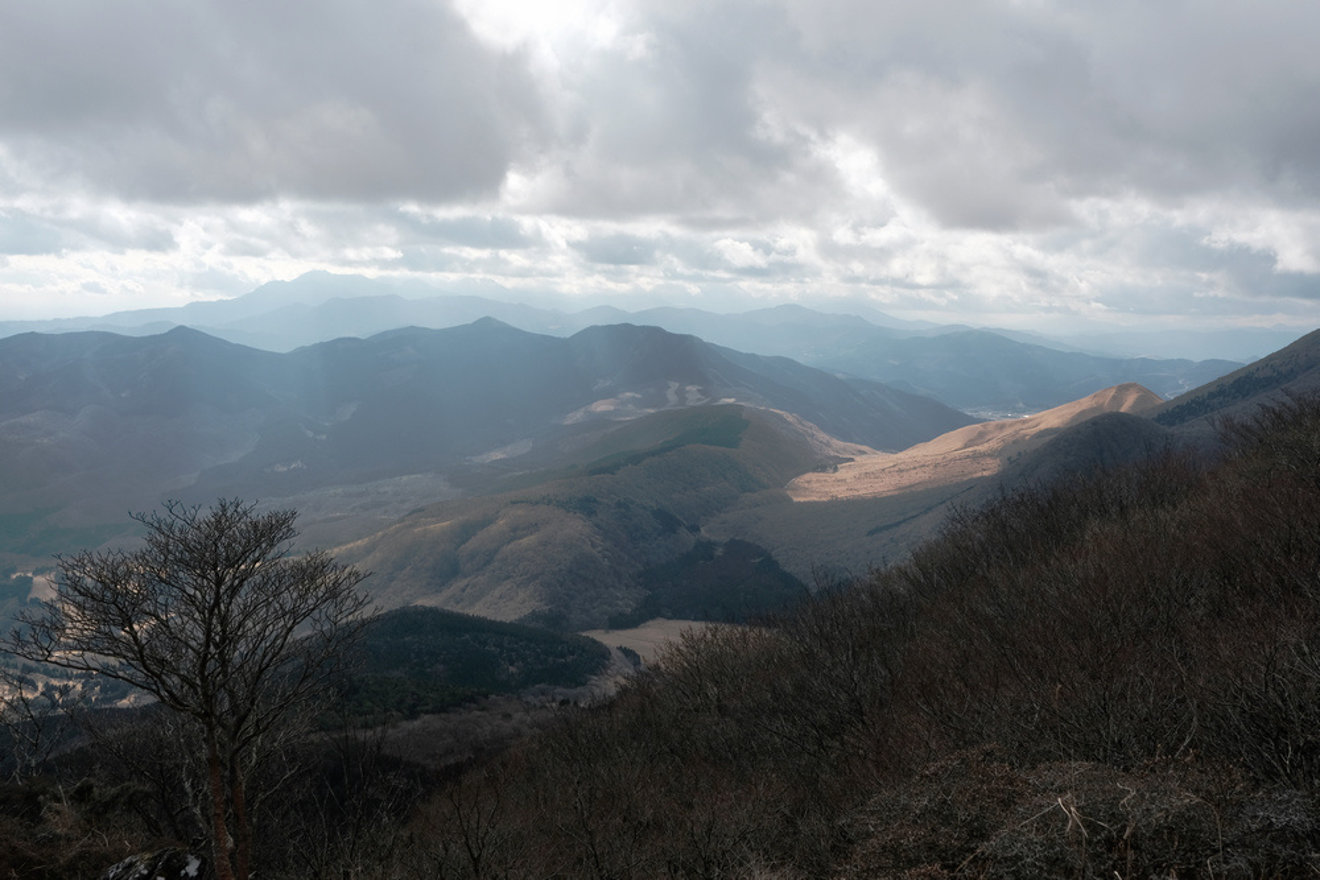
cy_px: 440
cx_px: 660
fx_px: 1283
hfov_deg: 54.4
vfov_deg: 37.9
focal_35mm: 35
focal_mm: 23
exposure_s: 1/680
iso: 250
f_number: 8
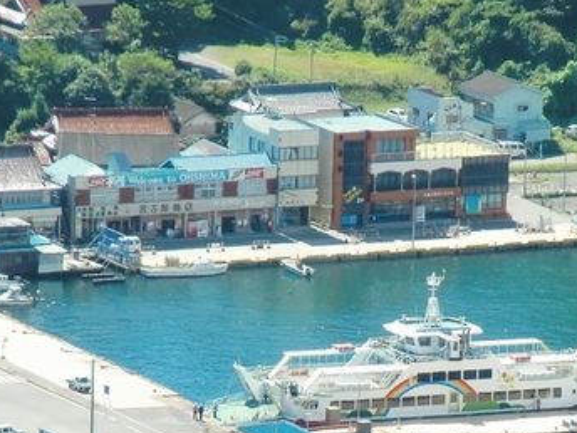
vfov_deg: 2.6
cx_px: 420
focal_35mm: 569
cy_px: 404
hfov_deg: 3.5
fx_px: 9484
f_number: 5.8
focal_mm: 43
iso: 80
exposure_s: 1/250
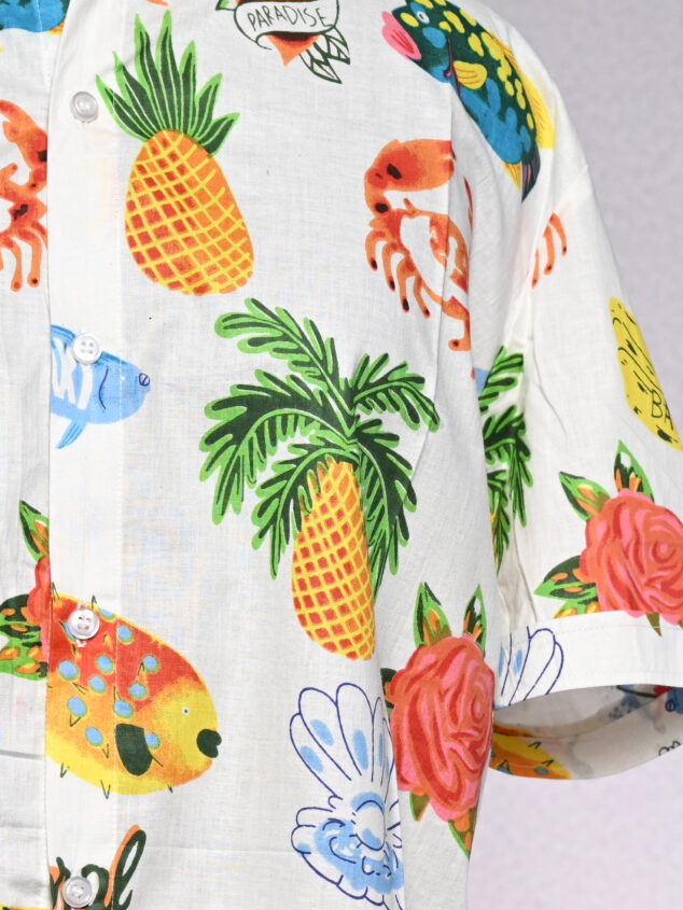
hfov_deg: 8.9
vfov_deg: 11.7
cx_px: 32
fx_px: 4366
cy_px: 1011
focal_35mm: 166
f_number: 5
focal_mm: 57
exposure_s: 1/200
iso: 800
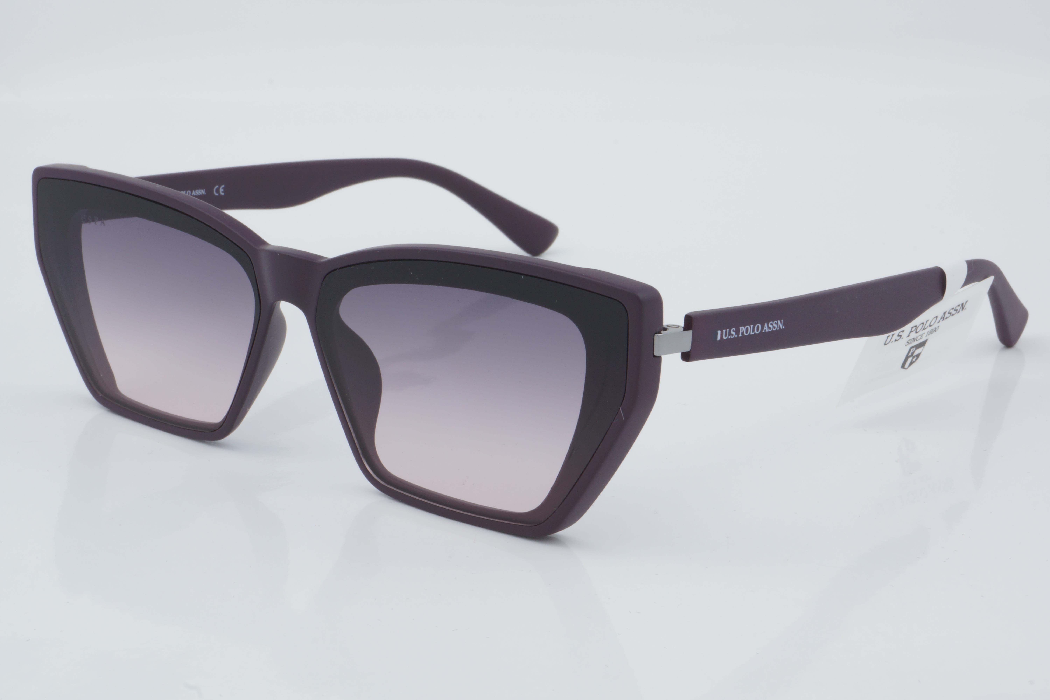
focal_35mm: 68
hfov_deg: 29.9
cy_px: 350
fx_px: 1969
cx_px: 525
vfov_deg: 20.2
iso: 100
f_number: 32
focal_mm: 45
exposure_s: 1/4
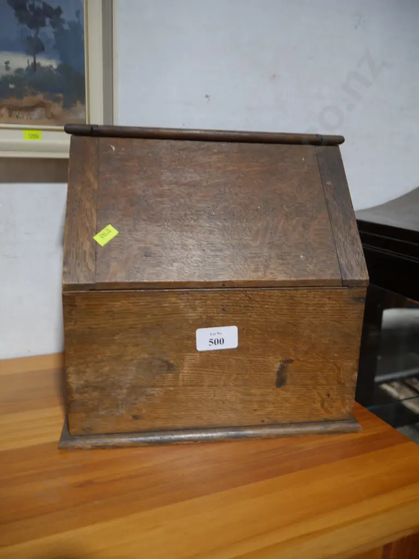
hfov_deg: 49.7
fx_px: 452
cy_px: 280
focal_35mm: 28
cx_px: 210
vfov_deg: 63.4
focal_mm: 14
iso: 400
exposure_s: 1/60
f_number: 3.5
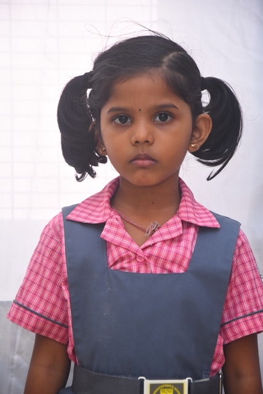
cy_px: 197
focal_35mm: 158
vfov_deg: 13.0
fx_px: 1725
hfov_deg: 8.7
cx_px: 132
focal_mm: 105
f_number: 6.3
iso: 1000
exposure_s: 1/125
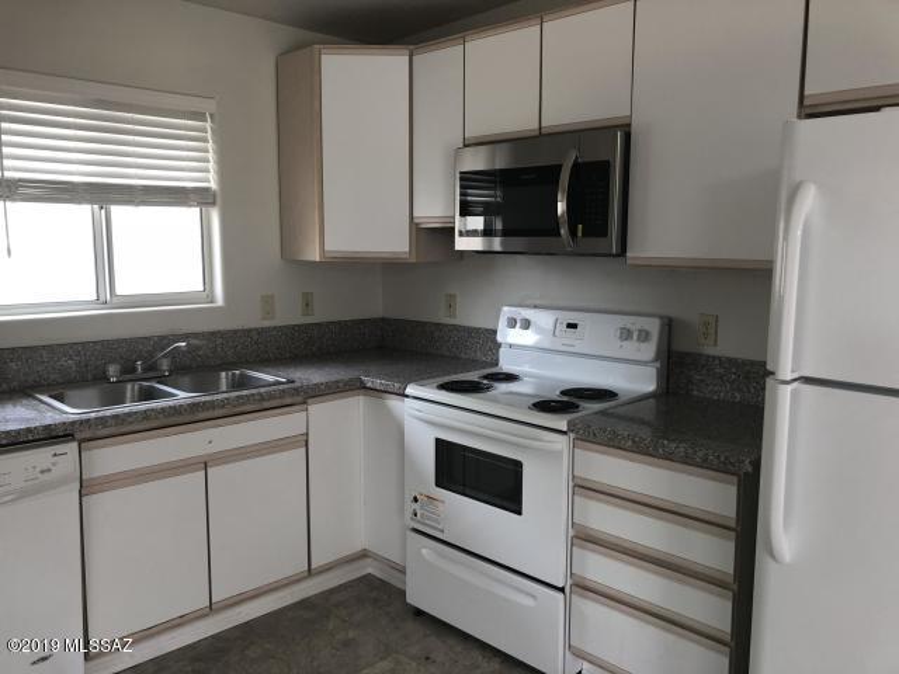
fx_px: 727
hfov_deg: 63.4
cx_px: 450
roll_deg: -0.4
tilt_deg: -6.9
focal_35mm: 28
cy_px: 337
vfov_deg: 49.7
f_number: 1.8
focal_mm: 3.99
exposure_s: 1/40
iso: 25
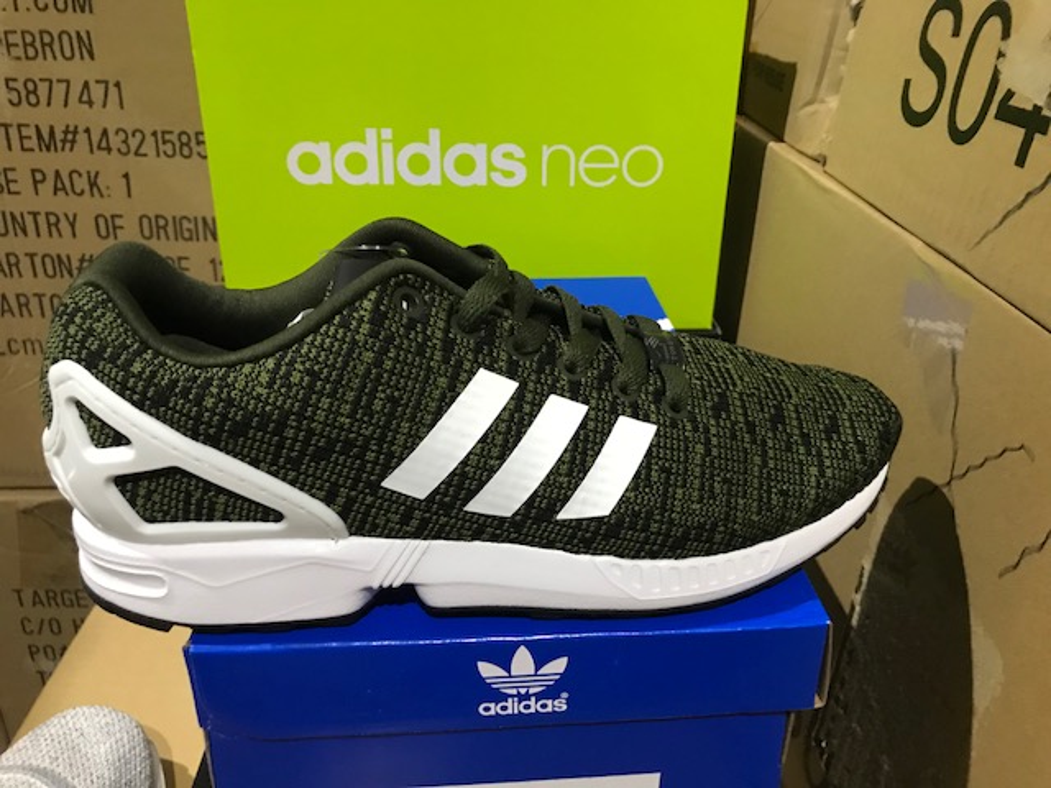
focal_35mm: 28
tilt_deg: -25.2
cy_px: 394
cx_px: 526
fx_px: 850
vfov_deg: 49.7
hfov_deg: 63.4
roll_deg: -2.8
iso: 80
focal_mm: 3.99
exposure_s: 1/15
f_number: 1.8
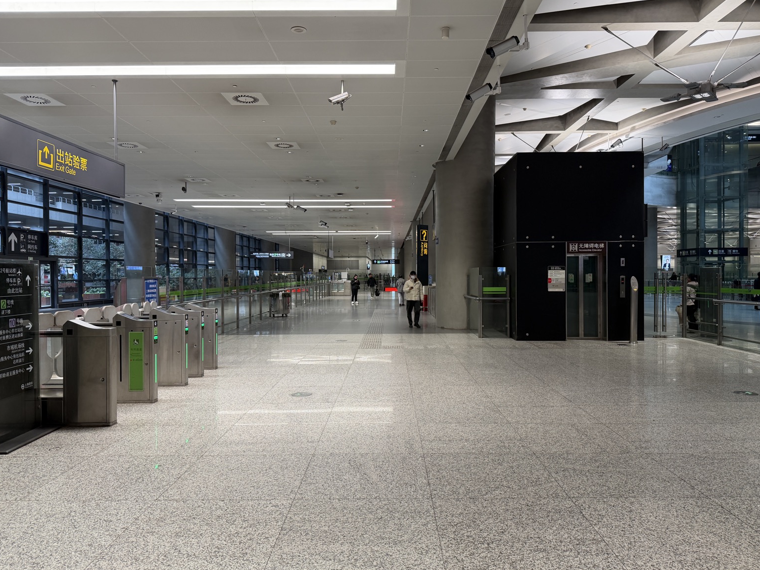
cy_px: 278
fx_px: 549
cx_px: 390
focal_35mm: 25
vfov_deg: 54.9
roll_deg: +0.4
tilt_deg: -0.7
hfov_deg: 69.4
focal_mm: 6.76
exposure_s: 1/100
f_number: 1.78
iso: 125
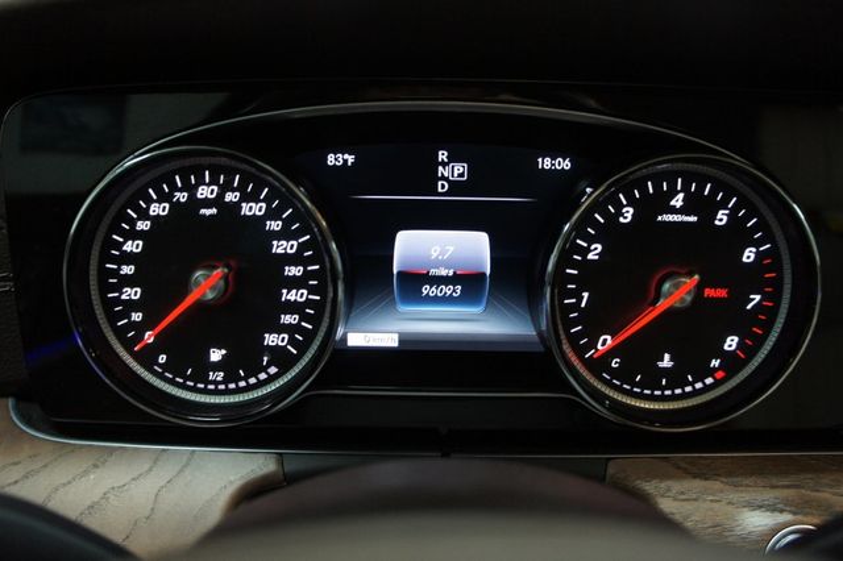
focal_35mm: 27
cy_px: 280
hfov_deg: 67.4
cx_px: 422
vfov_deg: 47.9
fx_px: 632
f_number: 3.5
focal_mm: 18
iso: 800
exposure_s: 1/30
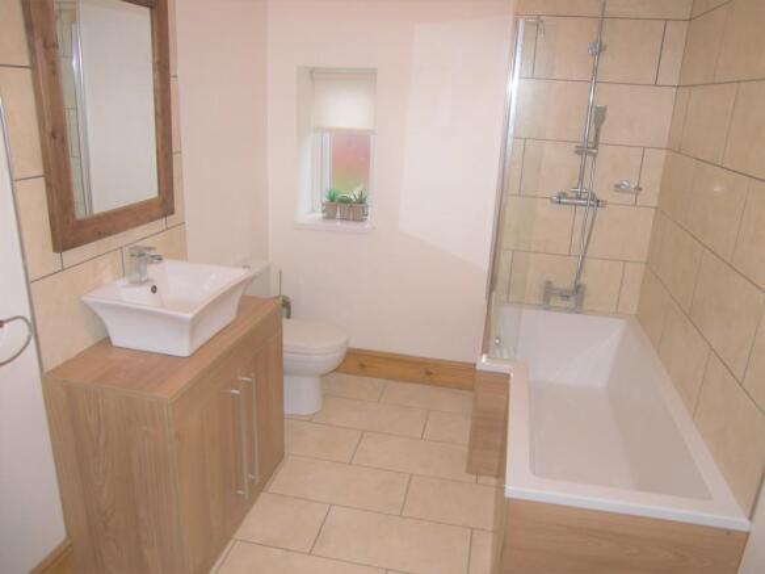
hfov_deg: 61.7
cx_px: 382
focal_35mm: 29
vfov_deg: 48.2
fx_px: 641
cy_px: 287
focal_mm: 6
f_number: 3.2
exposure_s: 1/30
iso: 100
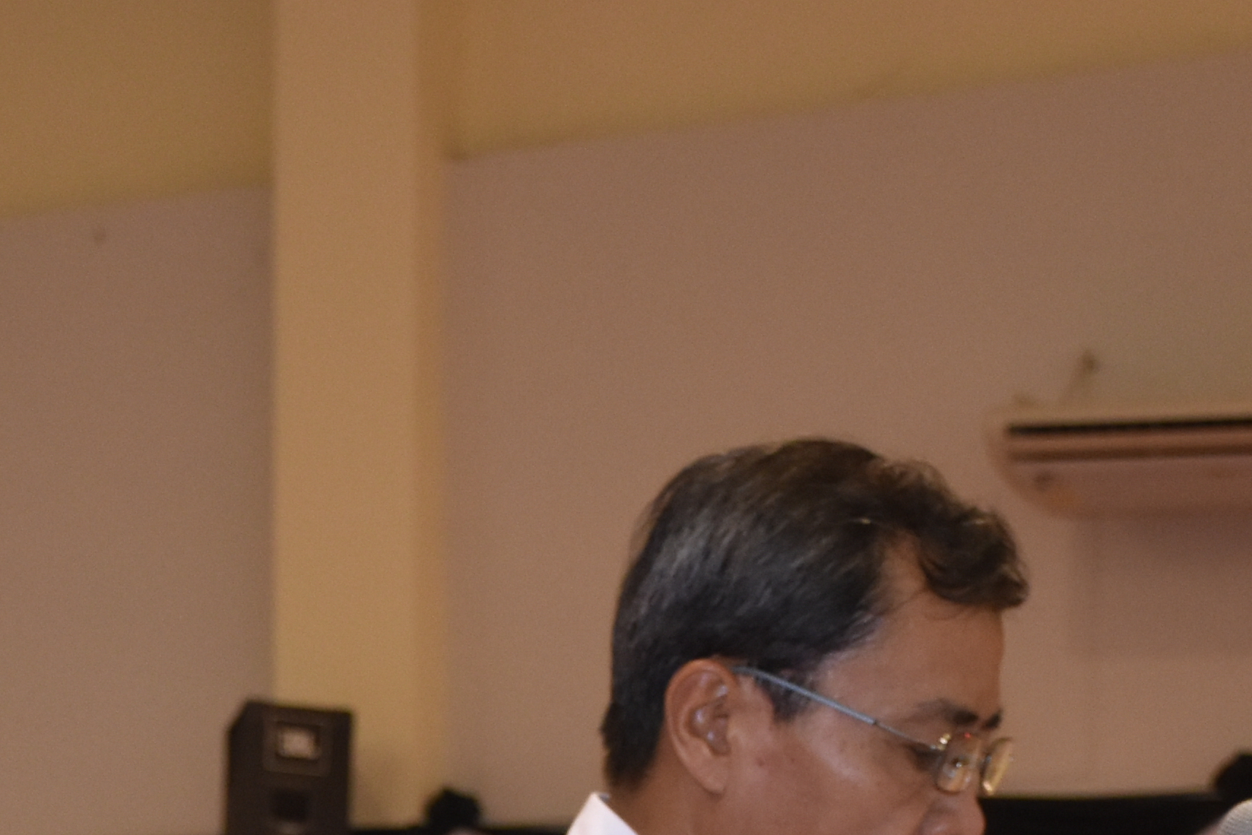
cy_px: 1318
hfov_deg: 14.3
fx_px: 4930
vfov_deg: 9.4
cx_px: 84
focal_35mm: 142
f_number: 4
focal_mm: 27
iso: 1000
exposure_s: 1/60
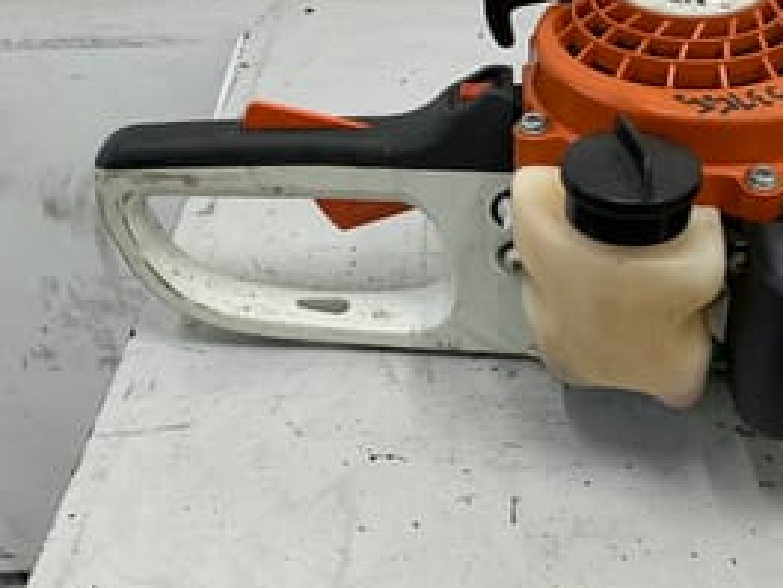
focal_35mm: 53
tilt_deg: -33.7
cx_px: 480
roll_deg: +2.0
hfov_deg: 36.0
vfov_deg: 27.3
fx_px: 1199
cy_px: 192
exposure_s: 1/50
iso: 40
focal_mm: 3
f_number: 1.8
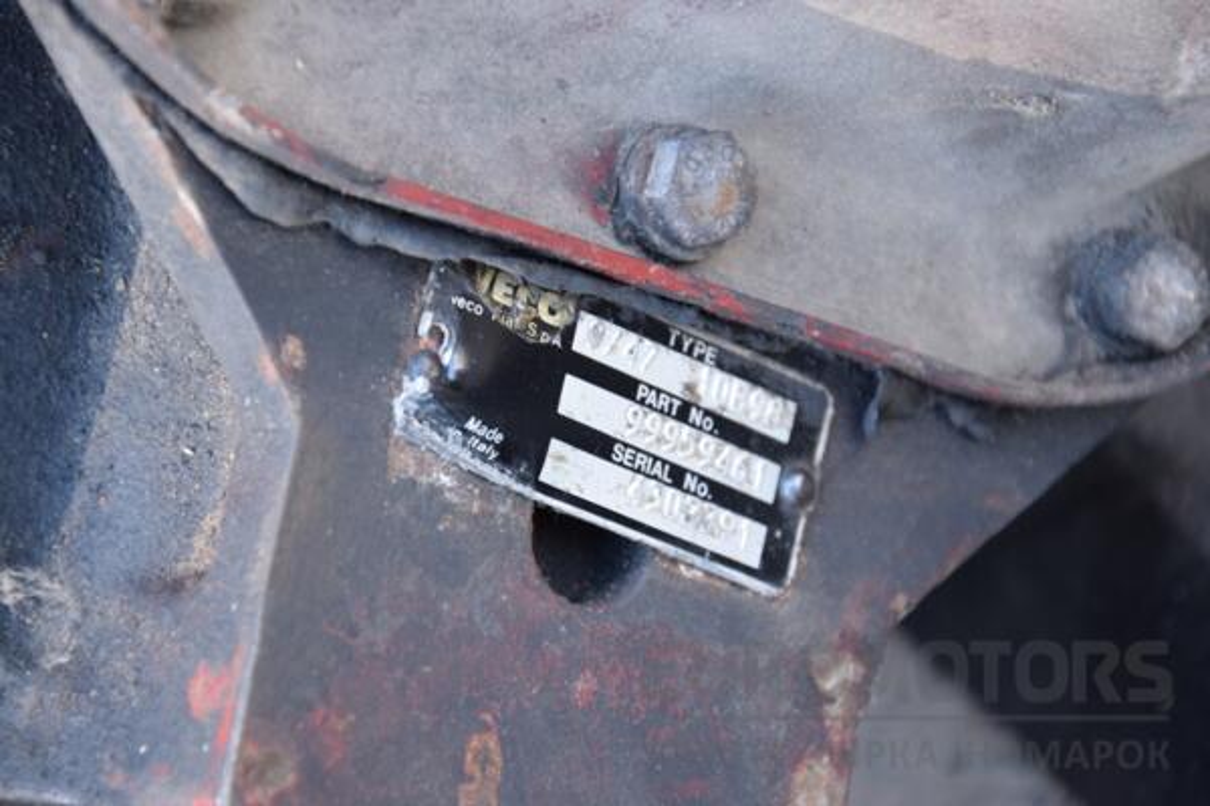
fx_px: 5293
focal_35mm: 158
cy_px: 403
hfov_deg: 13.0
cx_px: 605
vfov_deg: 8.7
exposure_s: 1/125
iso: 800
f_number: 5.6
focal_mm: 105
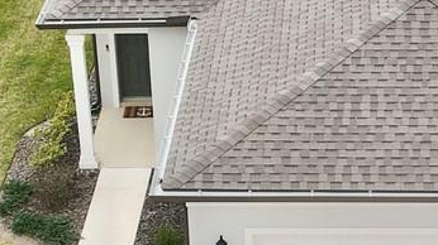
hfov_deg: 17.7
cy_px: 232
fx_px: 1404
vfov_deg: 9.9
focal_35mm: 121
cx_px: 308
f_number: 2.8
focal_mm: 4.5
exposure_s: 1/400
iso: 100
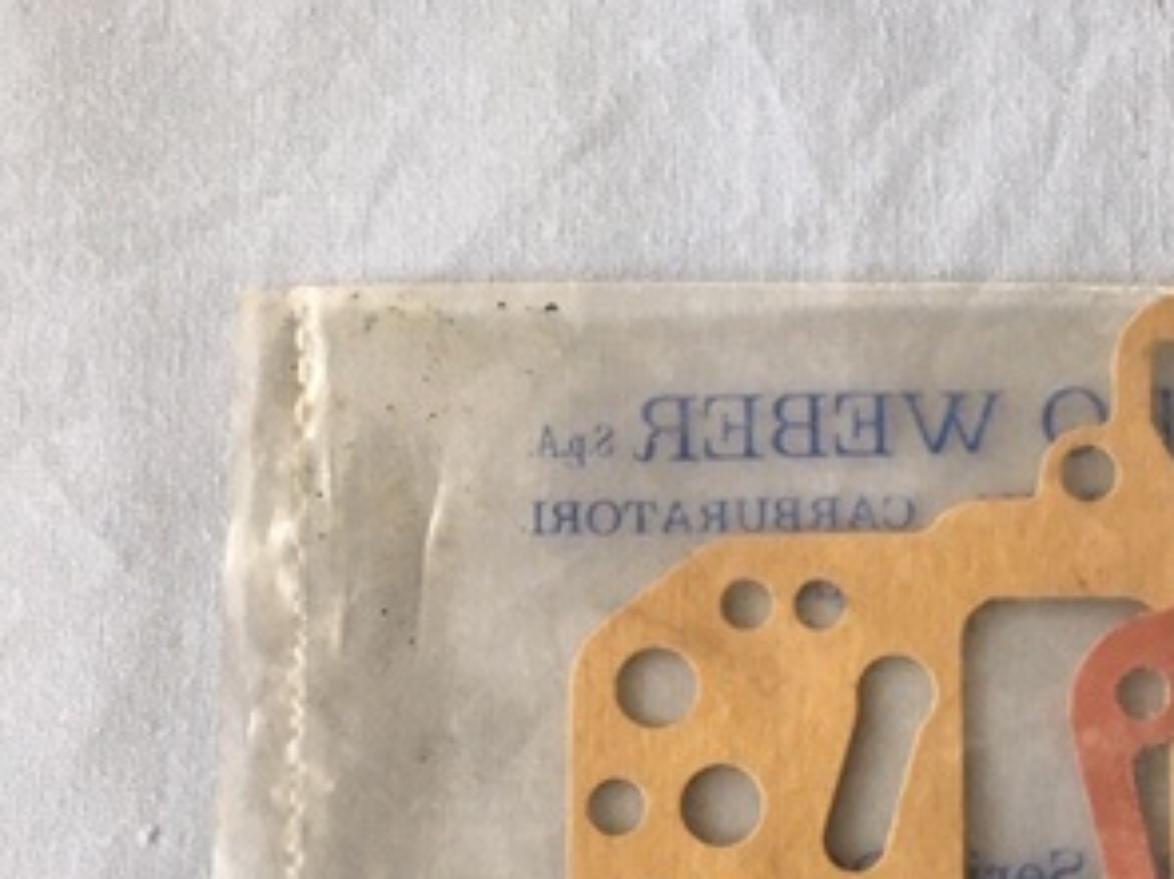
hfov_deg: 30.3
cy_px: 776
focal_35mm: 63
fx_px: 2136
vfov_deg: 22.7
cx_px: 868
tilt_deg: -85.8
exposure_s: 1/33
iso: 25
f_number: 2.2
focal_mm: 4.15
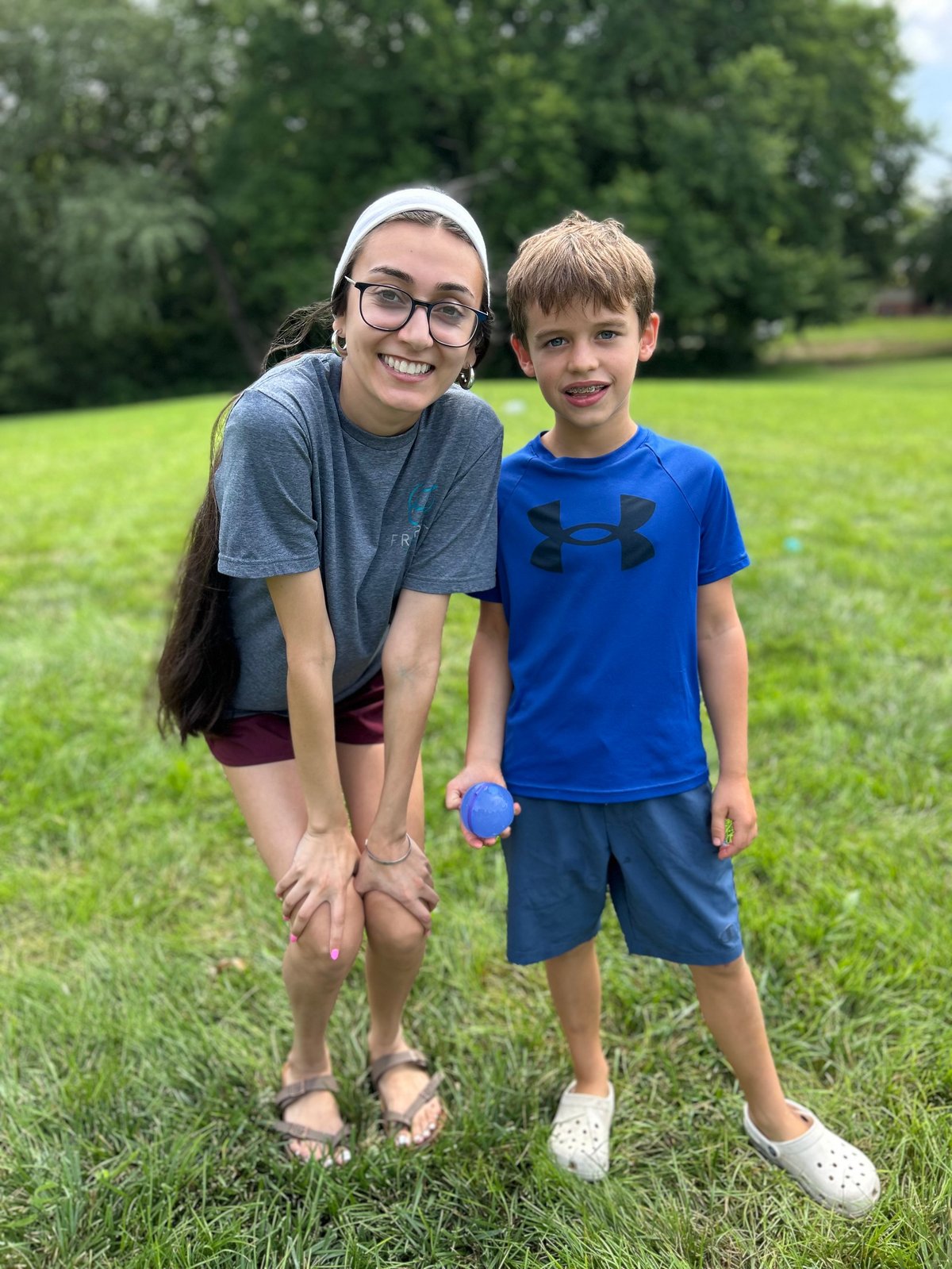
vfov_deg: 67.3
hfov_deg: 53.1
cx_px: 476
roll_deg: +0.7
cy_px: 634
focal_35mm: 26
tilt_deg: -18.1
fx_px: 953
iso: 50
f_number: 1.5
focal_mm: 5.7
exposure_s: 1/1048
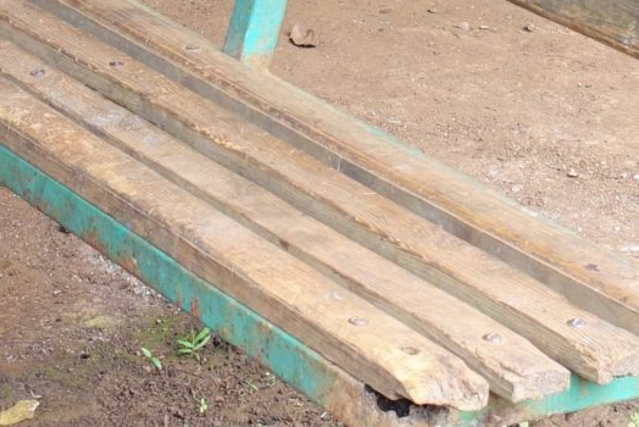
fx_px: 2948
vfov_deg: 7.7
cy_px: -574
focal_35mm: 166
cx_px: 161
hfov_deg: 12.3
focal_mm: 12.35
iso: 125
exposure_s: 1/80
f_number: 3.5
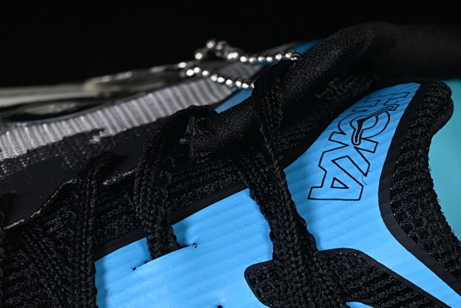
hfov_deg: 15.3
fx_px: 1716
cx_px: 262
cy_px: 274
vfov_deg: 10.2
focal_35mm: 134
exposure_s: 1/80
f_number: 6.3
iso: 160
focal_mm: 50
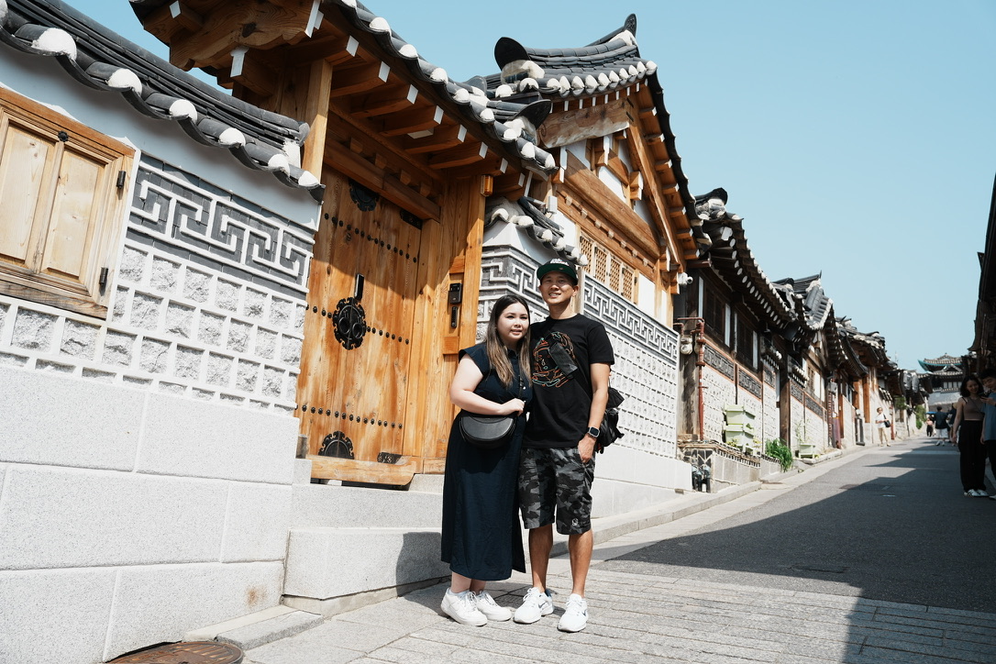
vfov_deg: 43.6
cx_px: 498
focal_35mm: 30
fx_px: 830
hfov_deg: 61.9
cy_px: 332
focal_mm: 30
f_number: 3.5
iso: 100
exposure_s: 1/1600
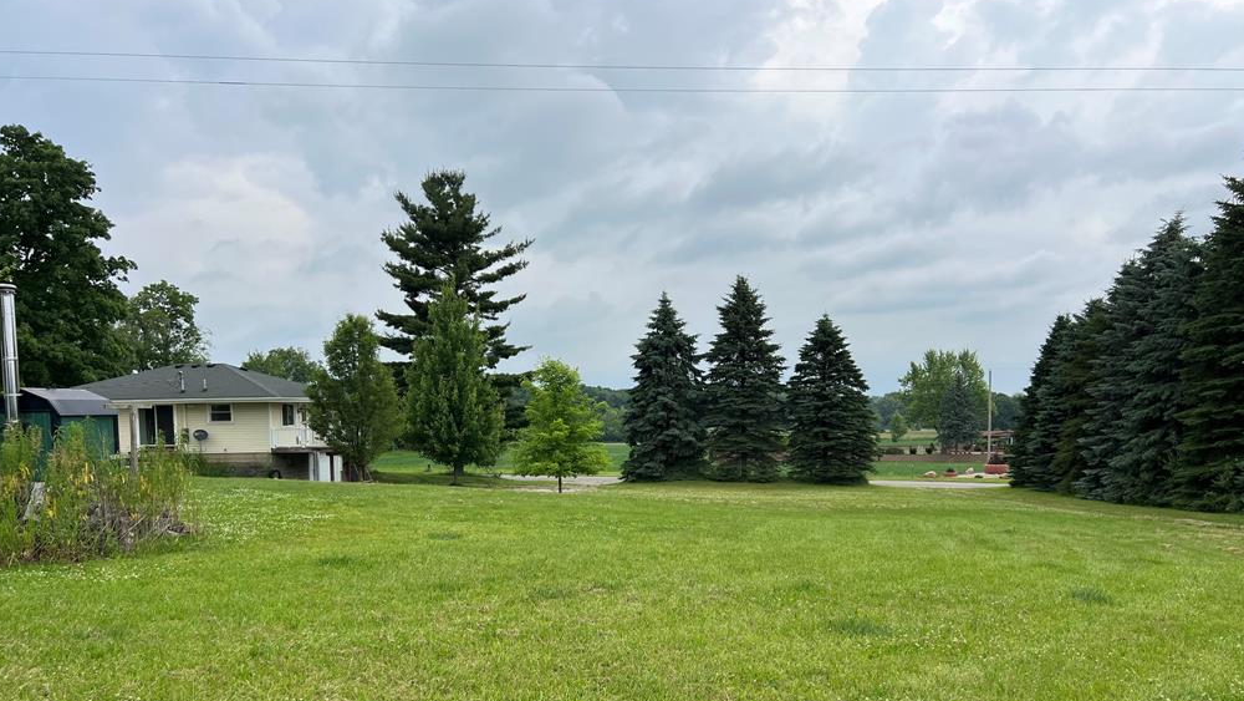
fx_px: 957
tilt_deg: -3.8
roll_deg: +0.9
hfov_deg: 66.1
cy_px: 461
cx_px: 617
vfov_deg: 39.8
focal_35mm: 29
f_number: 1.5
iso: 50
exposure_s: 1/2841
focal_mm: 5.7
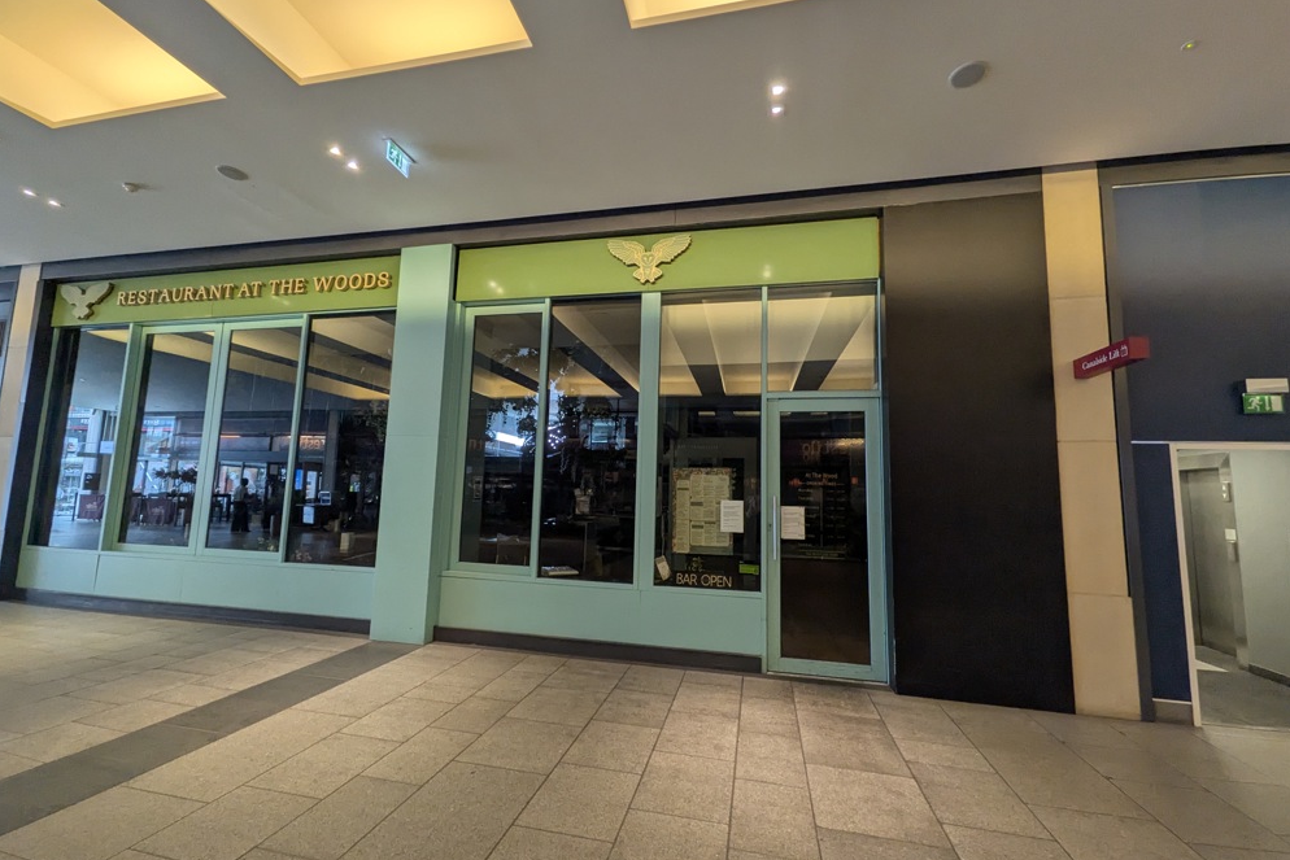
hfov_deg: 100.4
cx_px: 641
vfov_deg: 77.3
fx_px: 538
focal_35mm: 15
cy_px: 431
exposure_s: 1/100
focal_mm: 1.85
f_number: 2.2
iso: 189
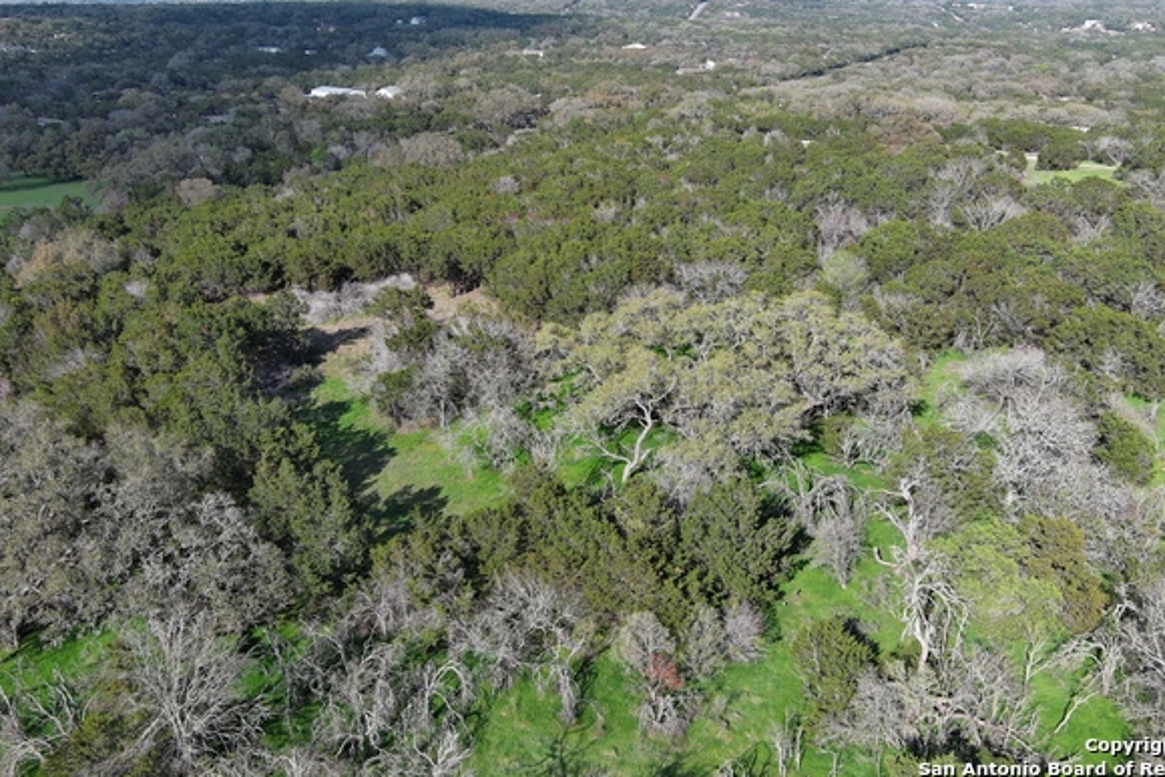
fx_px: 1036
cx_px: 603
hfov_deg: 58.7
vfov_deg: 41.1
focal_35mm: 32
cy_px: 352
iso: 100
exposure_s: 1/835
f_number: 2.8
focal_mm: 10.57
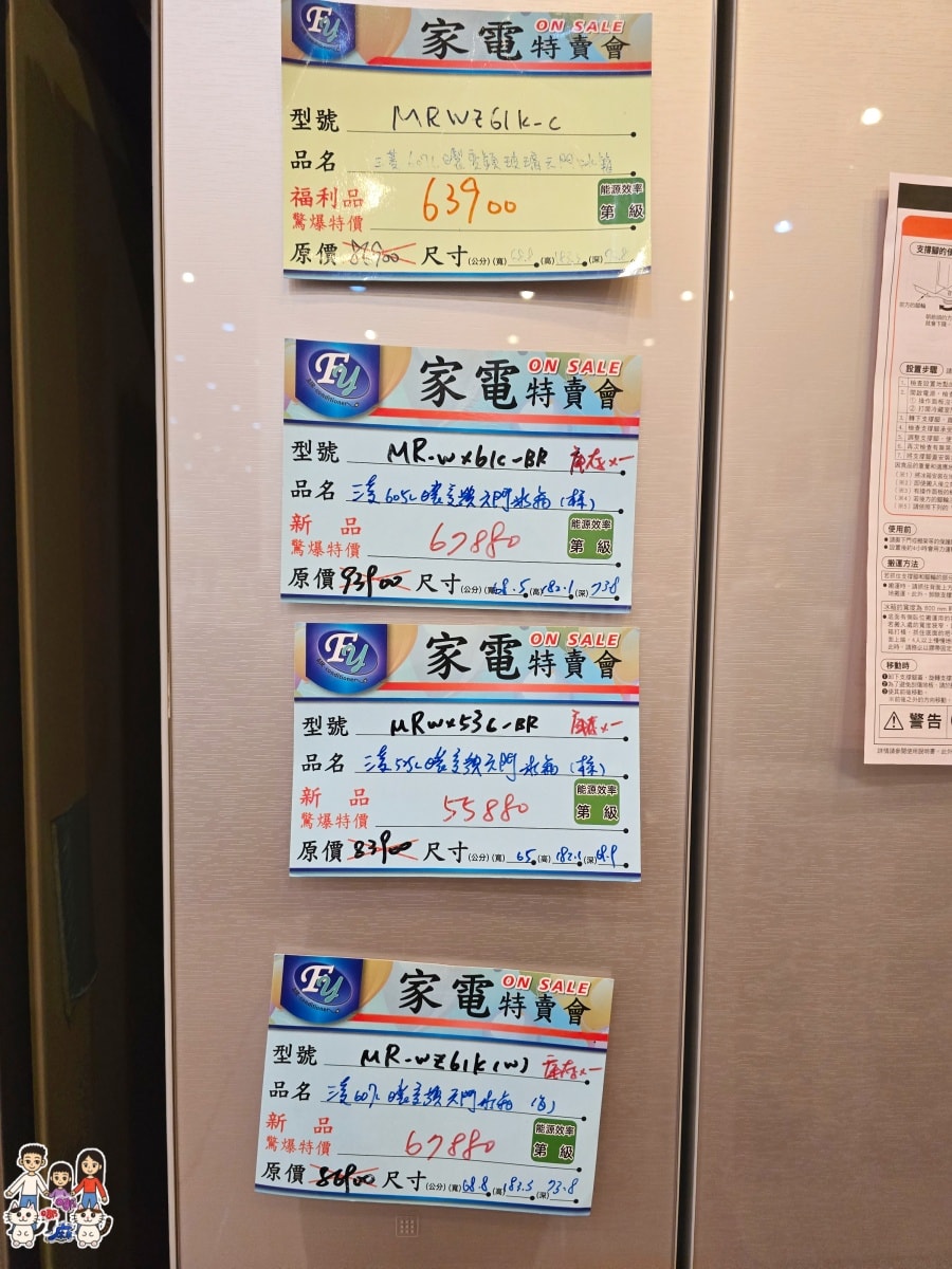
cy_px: 634
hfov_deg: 58.9
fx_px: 843
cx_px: 476
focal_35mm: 23
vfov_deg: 73.9
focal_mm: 6.3
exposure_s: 1/120
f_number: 1.7
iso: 800
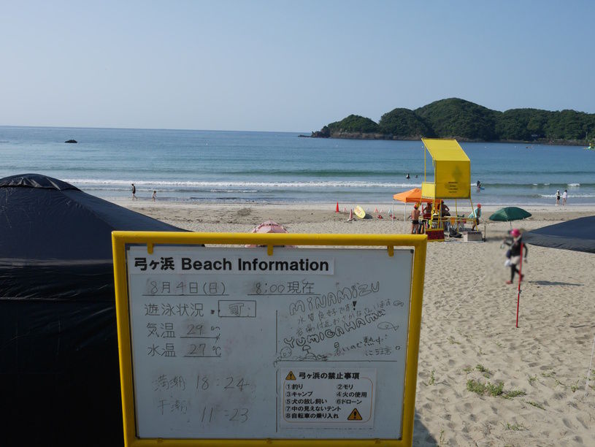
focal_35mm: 34
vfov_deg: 41.8
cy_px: 224
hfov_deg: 53.9
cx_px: 298
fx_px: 585
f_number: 5.6
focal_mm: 17
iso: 200
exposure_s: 1/1600
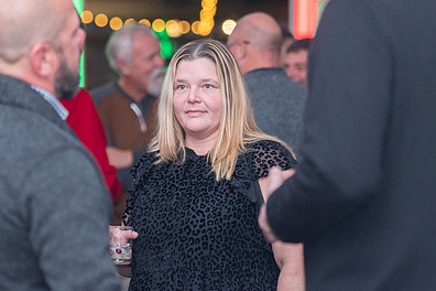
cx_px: 219
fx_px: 1986
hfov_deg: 12.5
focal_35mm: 164
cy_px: 115
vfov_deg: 8.4
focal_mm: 112
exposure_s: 1/200
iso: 1600
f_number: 2.8
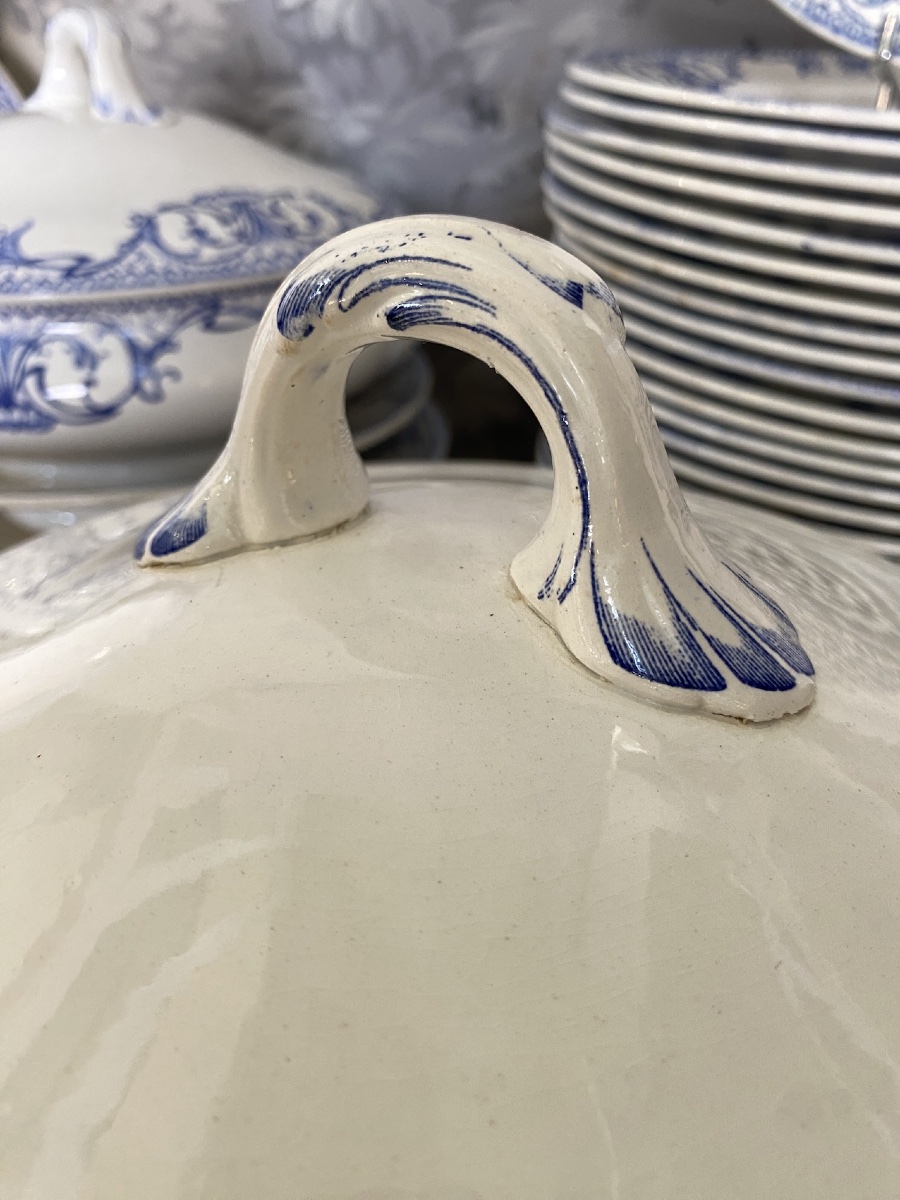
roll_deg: -1.8
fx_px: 867
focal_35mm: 25
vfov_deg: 69.4
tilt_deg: -31.2
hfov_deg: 54.9
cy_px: 600
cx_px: 450
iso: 100
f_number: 1.8
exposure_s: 1/50
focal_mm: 4.25
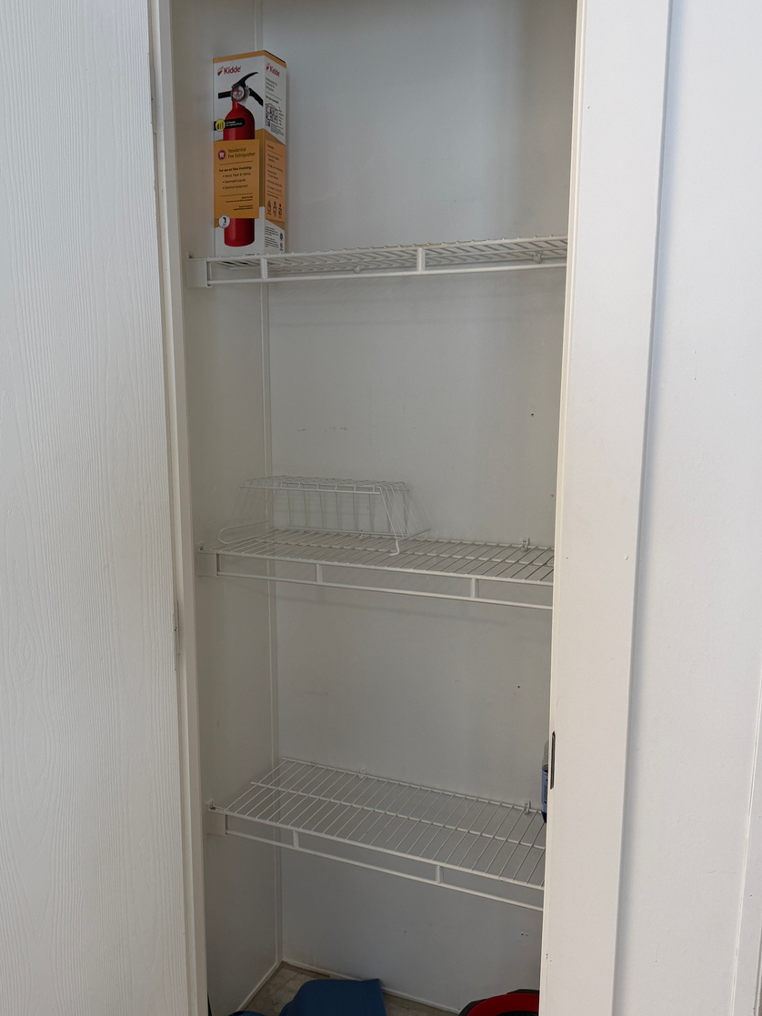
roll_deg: +0.9
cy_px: 543
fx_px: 968
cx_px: 294
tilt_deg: -11.1
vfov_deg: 55.3
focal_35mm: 33
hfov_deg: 42.7
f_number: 1.78
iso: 125
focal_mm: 6.76
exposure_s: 1/120
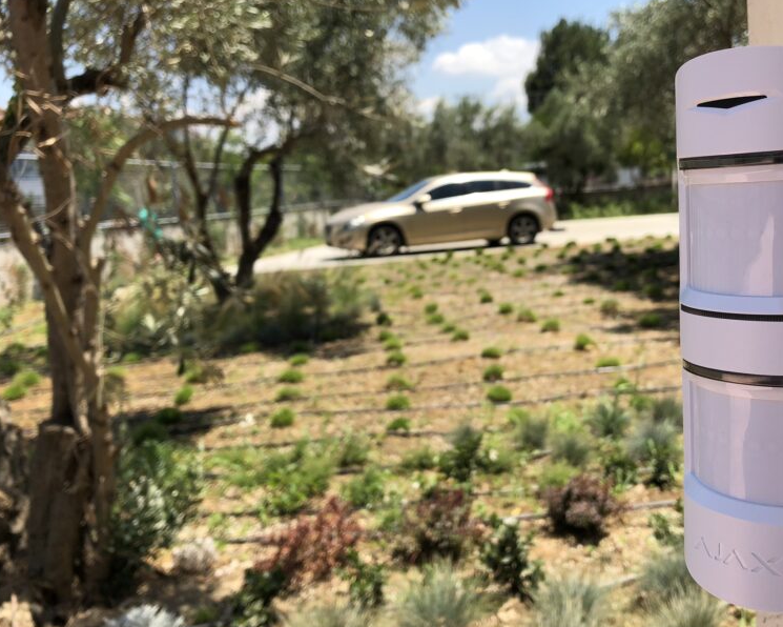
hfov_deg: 53.9
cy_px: 317
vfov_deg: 44.5
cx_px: 468
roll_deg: +3.1
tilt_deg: -9.6
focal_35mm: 33
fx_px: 765
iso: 20
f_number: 1.8
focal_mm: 3.99
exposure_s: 1/1453
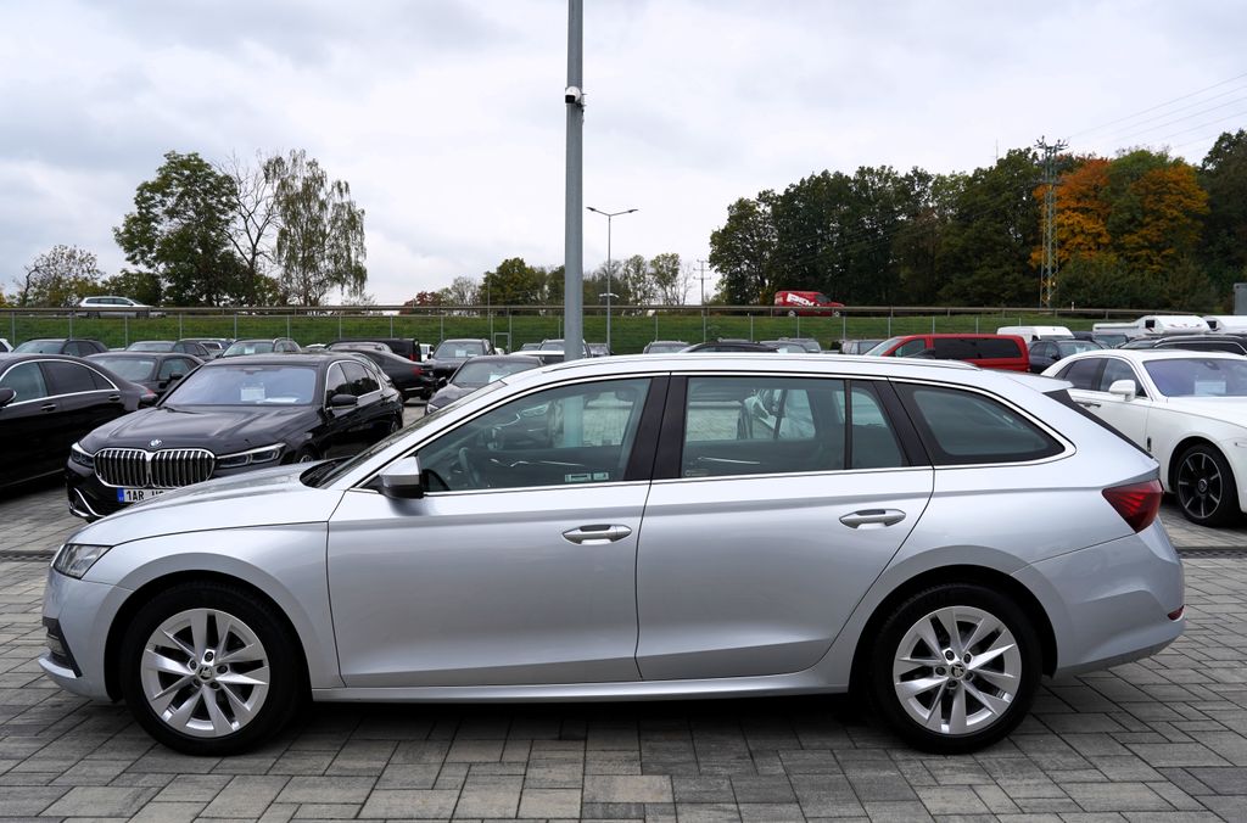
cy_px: 412
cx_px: 624
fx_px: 829
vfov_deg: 52.8
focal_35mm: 24
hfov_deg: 73.9
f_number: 8
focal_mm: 24
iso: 100
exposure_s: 1/250
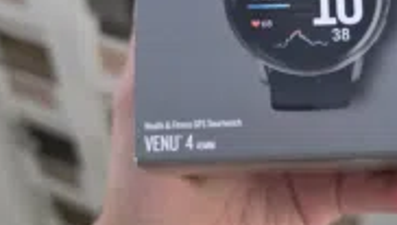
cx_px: 299
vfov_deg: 21.8
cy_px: 74
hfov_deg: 36.9
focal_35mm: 55
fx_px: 580
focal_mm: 6.3
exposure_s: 1/100
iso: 800
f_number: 1.7
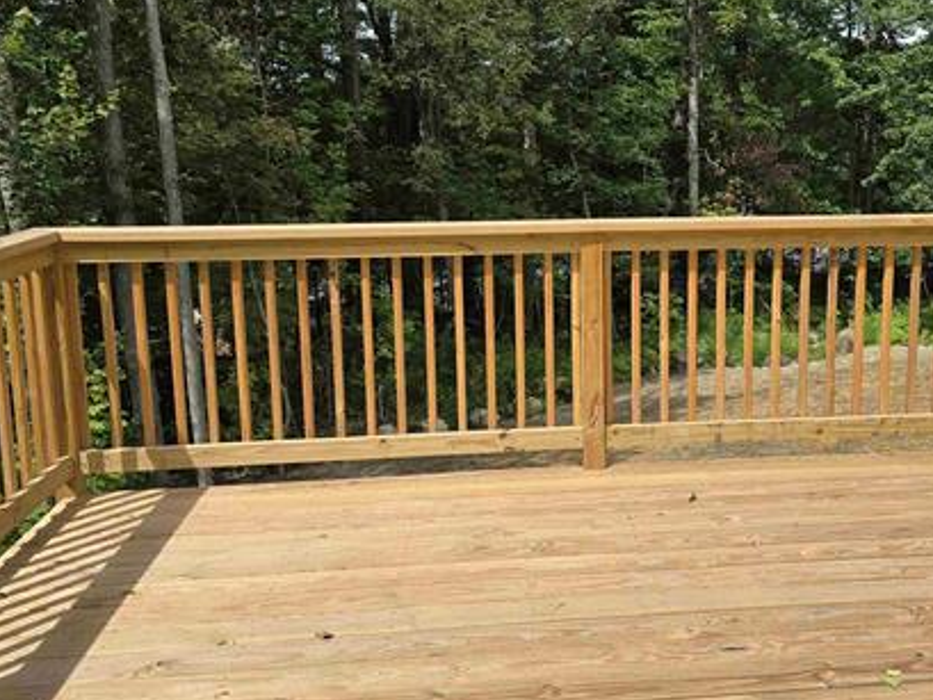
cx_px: 579
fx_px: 971
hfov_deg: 50.9
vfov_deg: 39.5
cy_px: 278
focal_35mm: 36
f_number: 1.7
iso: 12
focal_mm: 6.3
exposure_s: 1/538
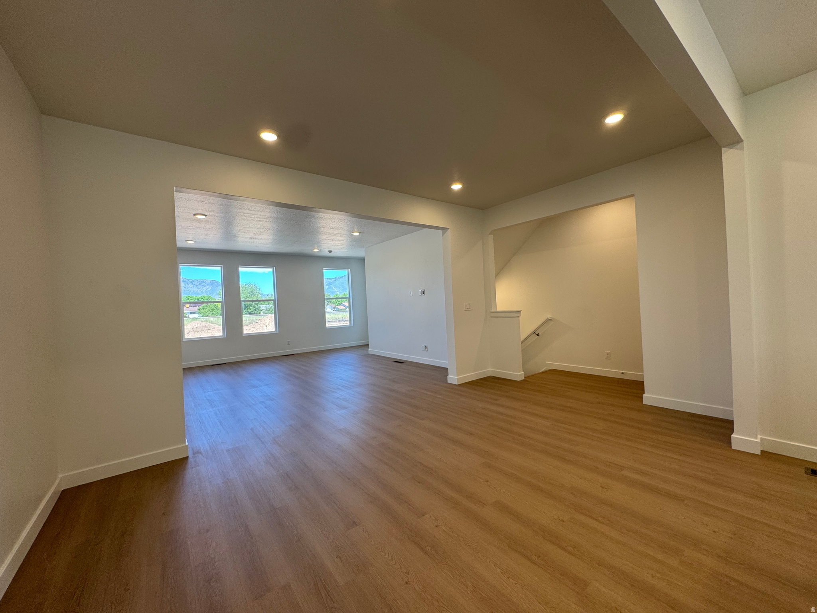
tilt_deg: -0.1
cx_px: 408
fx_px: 330
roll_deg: +2.5
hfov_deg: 102.1
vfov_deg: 85.7
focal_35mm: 14
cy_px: 306
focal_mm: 2.22
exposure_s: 1/120
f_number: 2.2
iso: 50
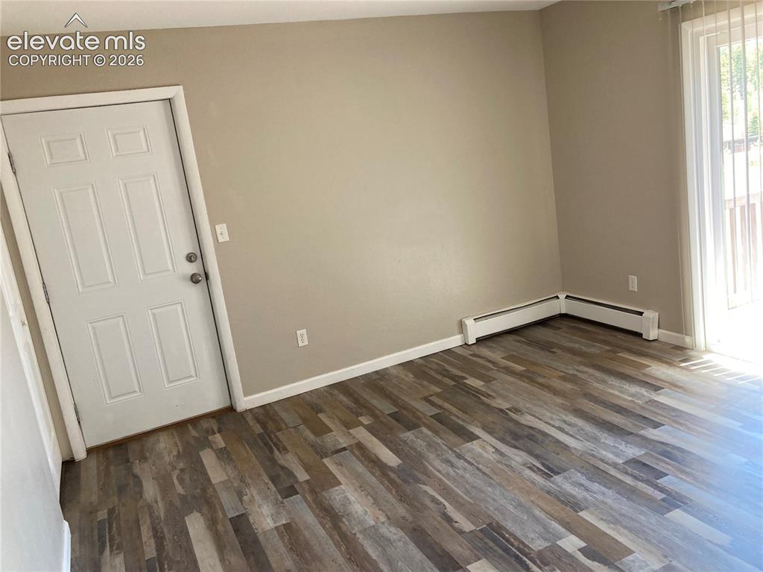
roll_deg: +6.8
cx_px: 382
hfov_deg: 63.5
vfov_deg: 49.7
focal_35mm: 28
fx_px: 617
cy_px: 286
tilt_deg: -11.4
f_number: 1.8
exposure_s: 1/60
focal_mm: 3.99
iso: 80
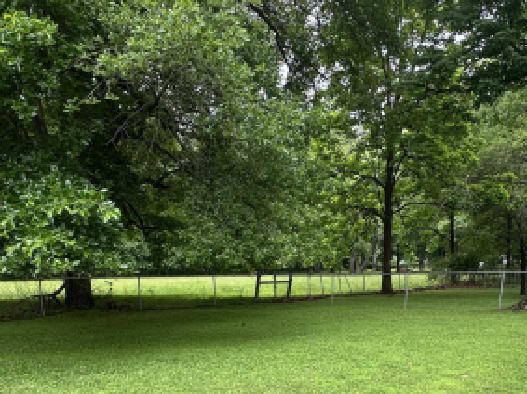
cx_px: 306
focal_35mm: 33
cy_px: 379
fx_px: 502
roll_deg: +0.3
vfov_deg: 38.8
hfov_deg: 55.1
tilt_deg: -14.2
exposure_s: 1/175
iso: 40
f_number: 2.2
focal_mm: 2.22
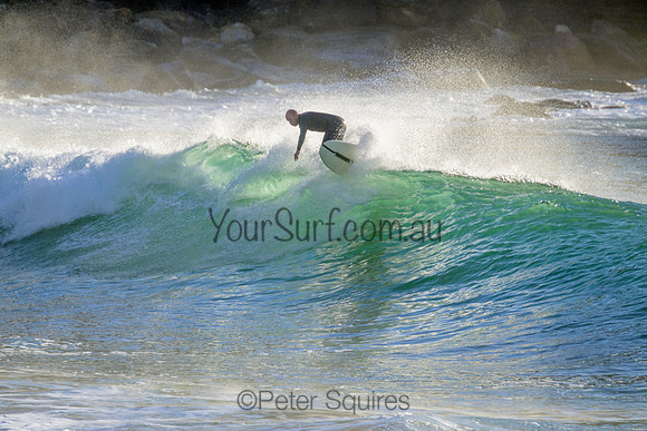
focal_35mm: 800
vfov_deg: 1.7
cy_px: 216
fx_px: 14380
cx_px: 324
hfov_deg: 2.6
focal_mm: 800
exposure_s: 1/2000
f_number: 11
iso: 1000
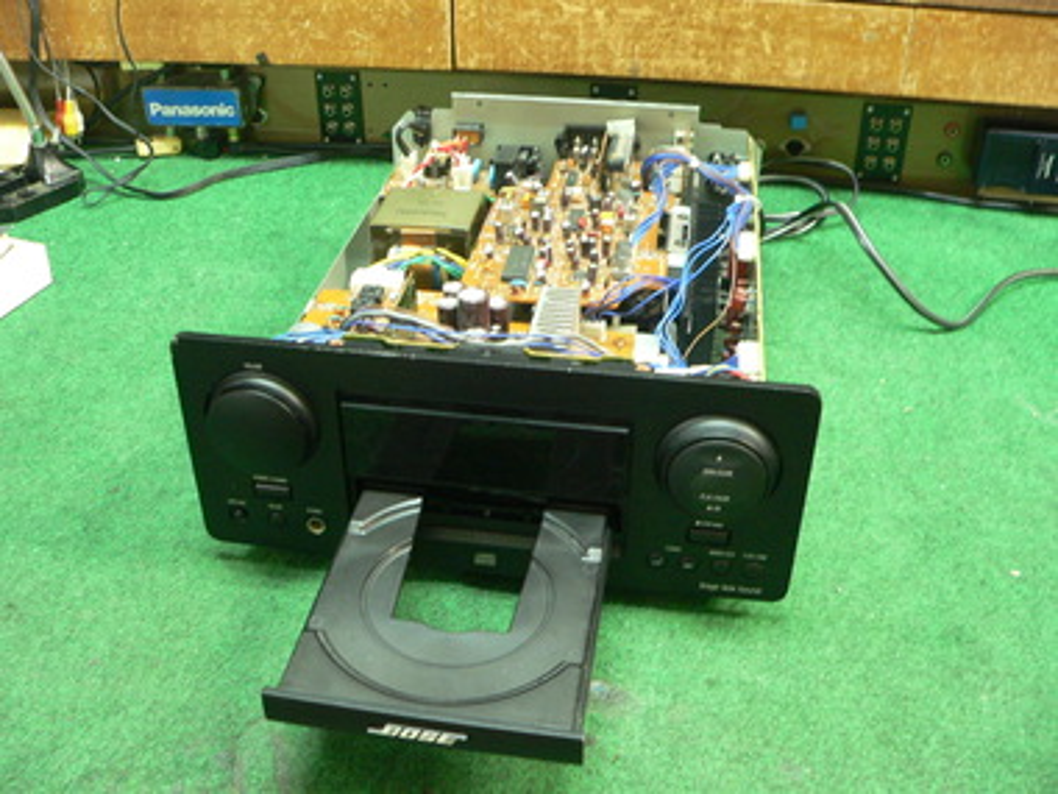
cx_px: 529
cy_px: 397
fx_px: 1100
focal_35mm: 36
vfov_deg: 39.7
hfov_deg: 51.4
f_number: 2.8
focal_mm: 6
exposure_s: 1/4
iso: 200
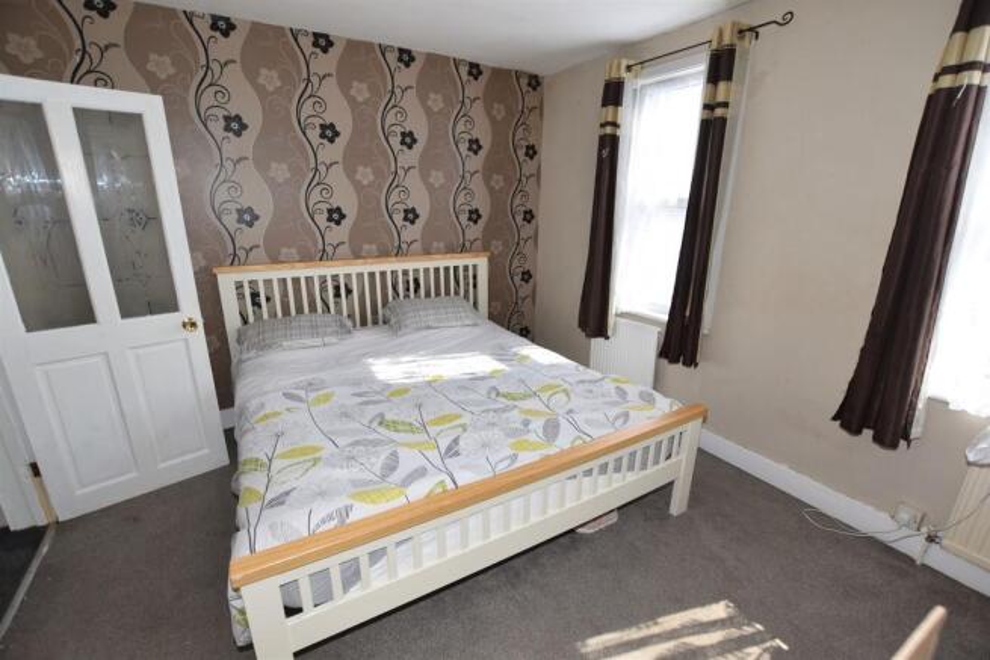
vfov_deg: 77.4
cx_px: 495
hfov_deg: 100.4
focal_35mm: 15
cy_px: 330
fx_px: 413
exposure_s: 1/200
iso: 125
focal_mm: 10
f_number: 5
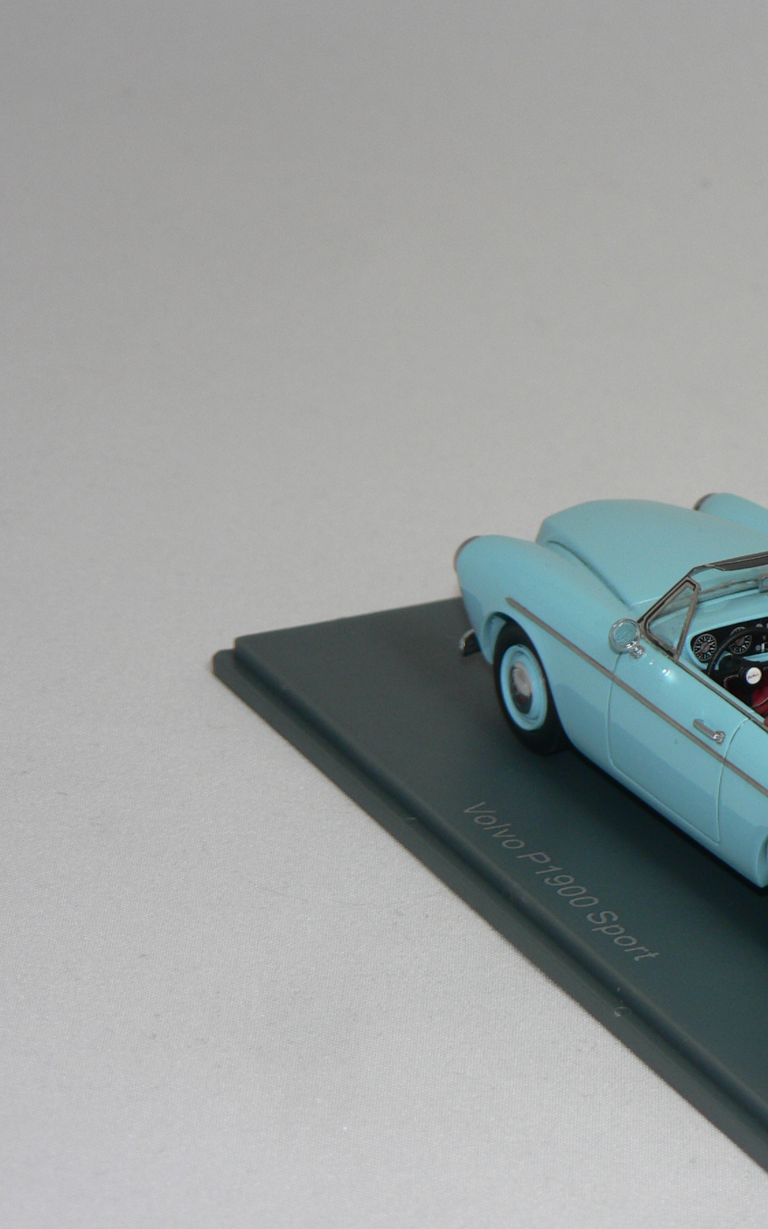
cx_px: 847
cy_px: 644
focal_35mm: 154
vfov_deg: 13.6
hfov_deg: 8.4
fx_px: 5158
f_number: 3.2
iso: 80
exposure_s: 1/60
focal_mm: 16.9
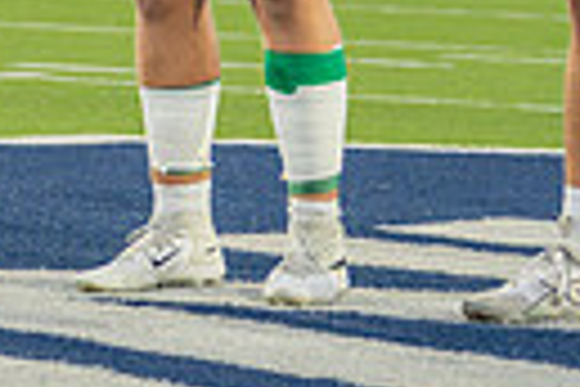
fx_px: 5719
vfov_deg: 3.8
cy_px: -429
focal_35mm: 355
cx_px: -482
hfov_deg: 5.7
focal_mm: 70
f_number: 2.8
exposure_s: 1/1250
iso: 1250
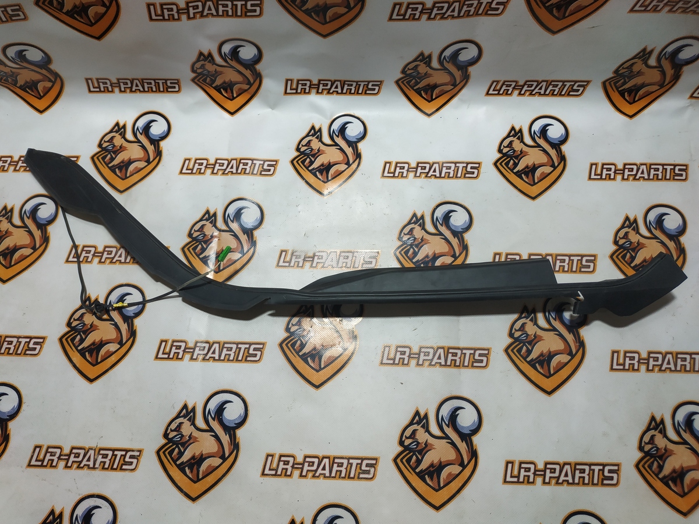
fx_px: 485
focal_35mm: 24
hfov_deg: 71.6
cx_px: 350
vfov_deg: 56.8
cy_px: 262
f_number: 1.9
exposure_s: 1/100
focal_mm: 3.94
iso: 125
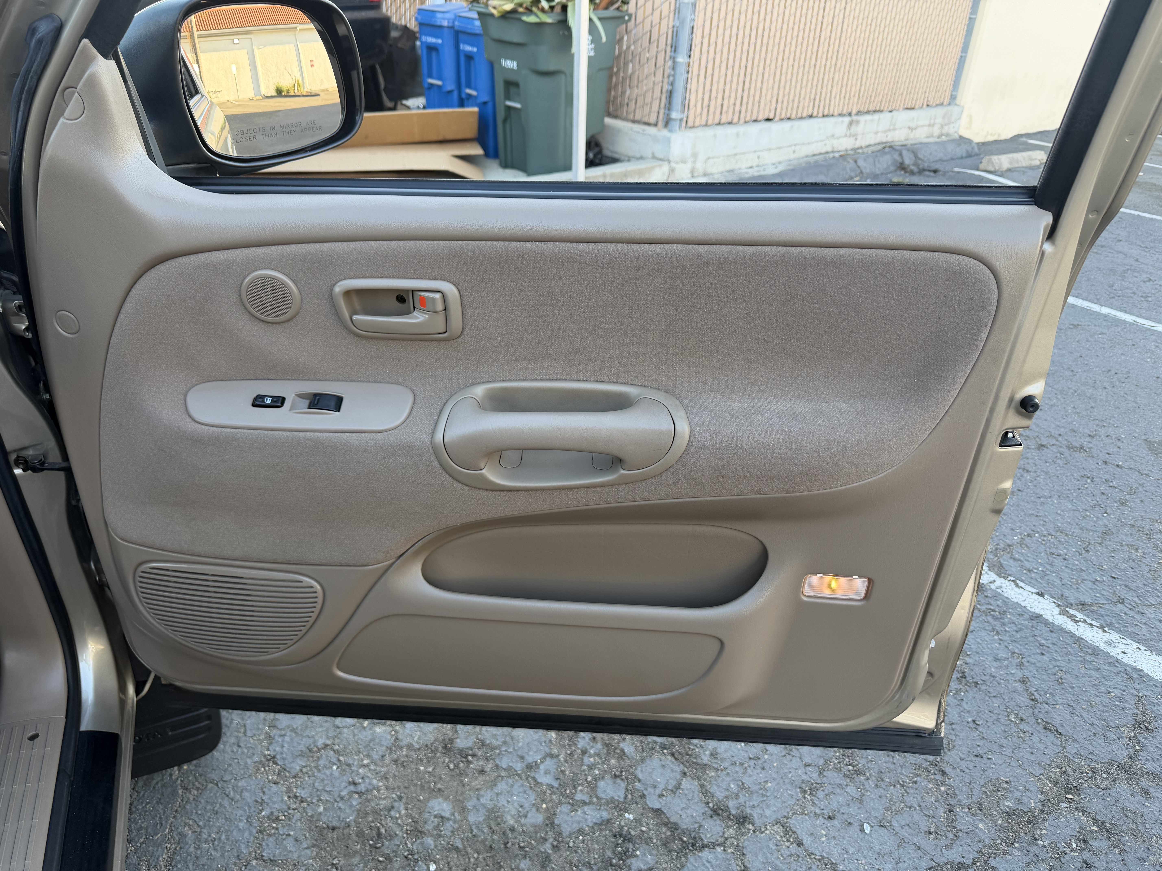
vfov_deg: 56.8
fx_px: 806
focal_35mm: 24
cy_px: 436
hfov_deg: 71.6
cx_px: 581
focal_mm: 6.76
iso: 64
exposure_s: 1/127
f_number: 1.78
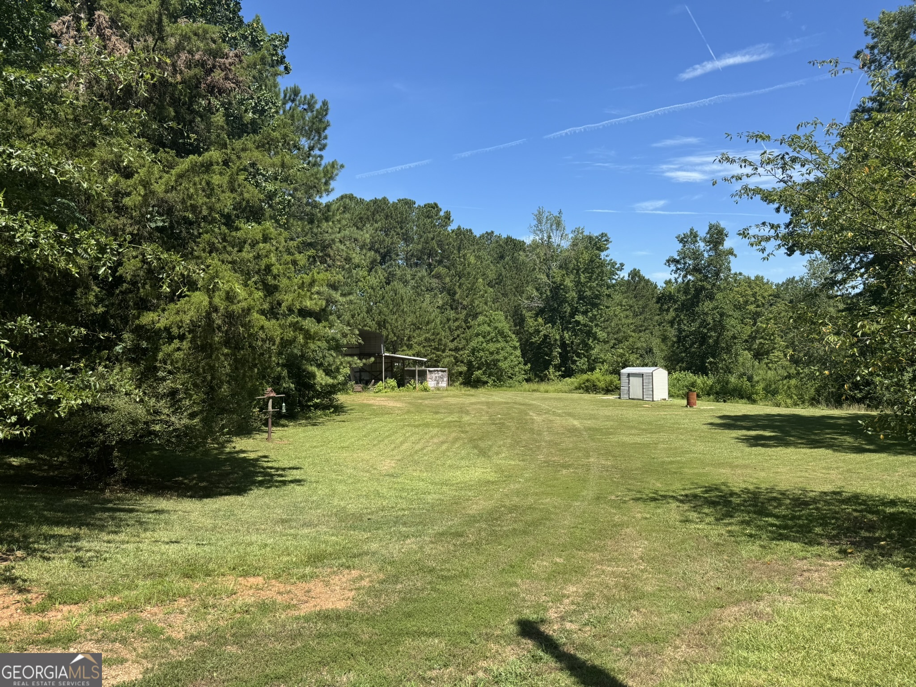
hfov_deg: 71.6
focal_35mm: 24
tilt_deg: -0.6
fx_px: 635
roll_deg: +0.6
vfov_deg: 56.8
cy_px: 344
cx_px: 458
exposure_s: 1/2959
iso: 80
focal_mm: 6.76
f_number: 1.78
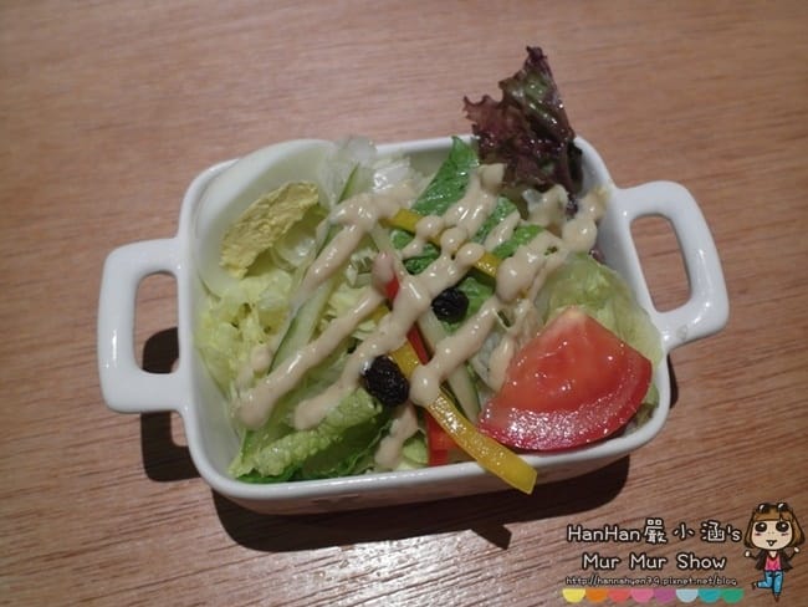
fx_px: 794
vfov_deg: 41.8
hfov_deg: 53.9
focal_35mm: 34
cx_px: 404
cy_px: 304
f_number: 2.2
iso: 240
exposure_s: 1/45
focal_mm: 7.3
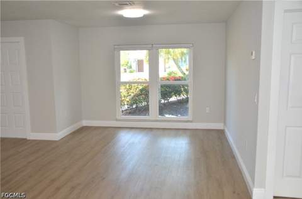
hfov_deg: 55.2
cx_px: 151
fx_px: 289
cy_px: 100
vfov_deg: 38.1
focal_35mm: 34
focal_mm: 23
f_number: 5
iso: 800
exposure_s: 1/160
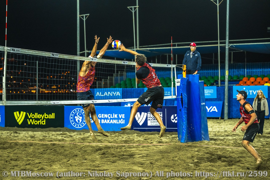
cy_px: 90
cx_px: 135
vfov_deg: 17.5
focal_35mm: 78
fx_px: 585
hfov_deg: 26.0
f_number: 2.8
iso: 2000
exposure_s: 1/640
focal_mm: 78
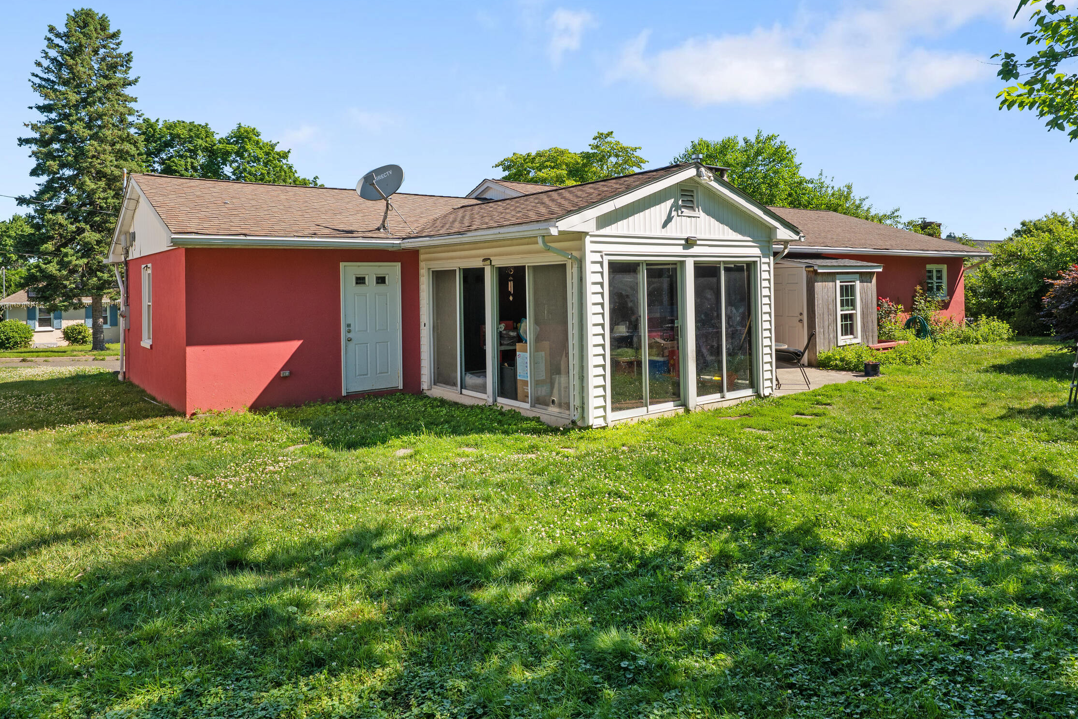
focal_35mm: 22
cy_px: 275
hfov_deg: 78.6
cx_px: 545
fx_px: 659
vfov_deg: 56.6
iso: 100
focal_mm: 16
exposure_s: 1/50
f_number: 10
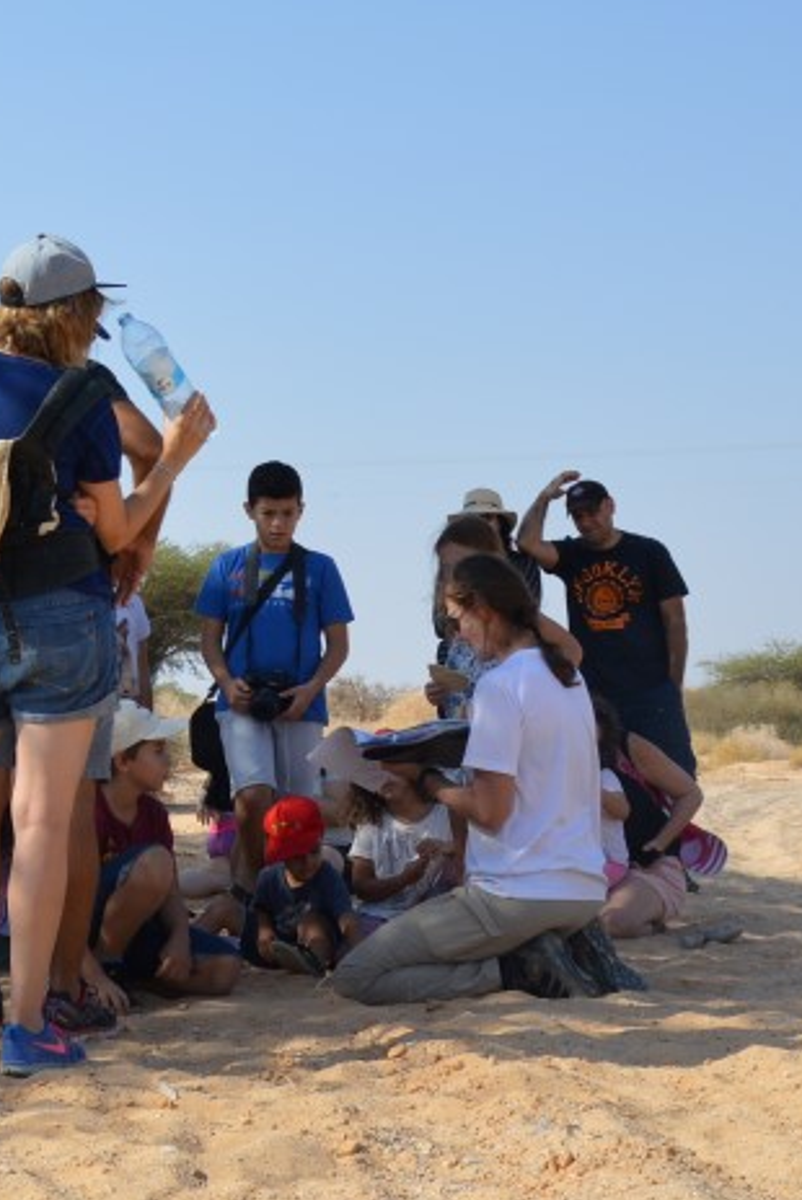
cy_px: 357
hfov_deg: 15.9
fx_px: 2736
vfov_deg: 24.6
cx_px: -200
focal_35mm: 82
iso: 100
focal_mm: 22
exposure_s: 1/250
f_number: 8
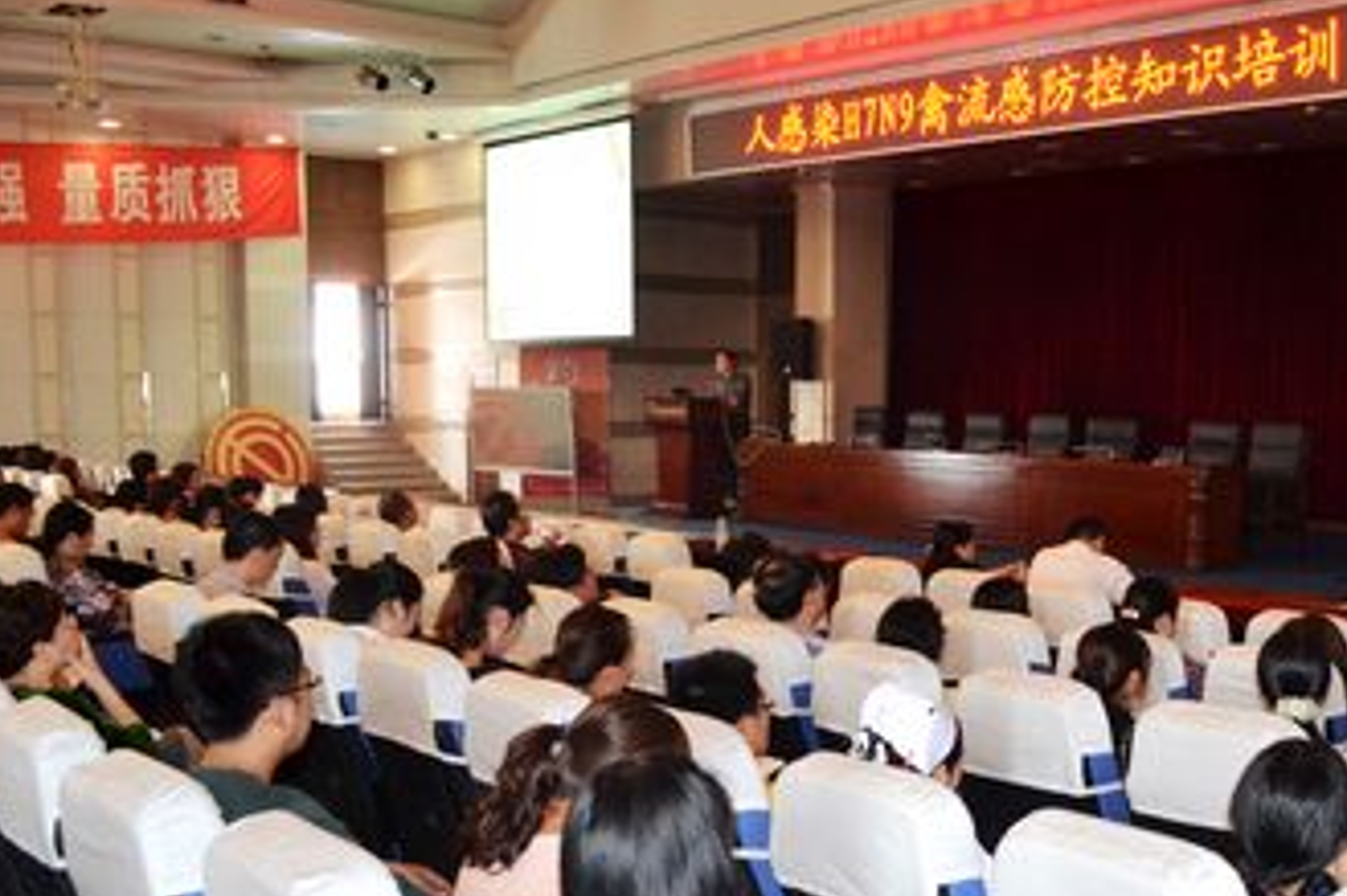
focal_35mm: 41
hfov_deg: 46.6
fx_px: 1533
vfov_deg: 32.4
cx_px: 909
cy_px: 563
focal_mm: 18
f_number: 3.5
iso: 2200
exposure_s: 1/60
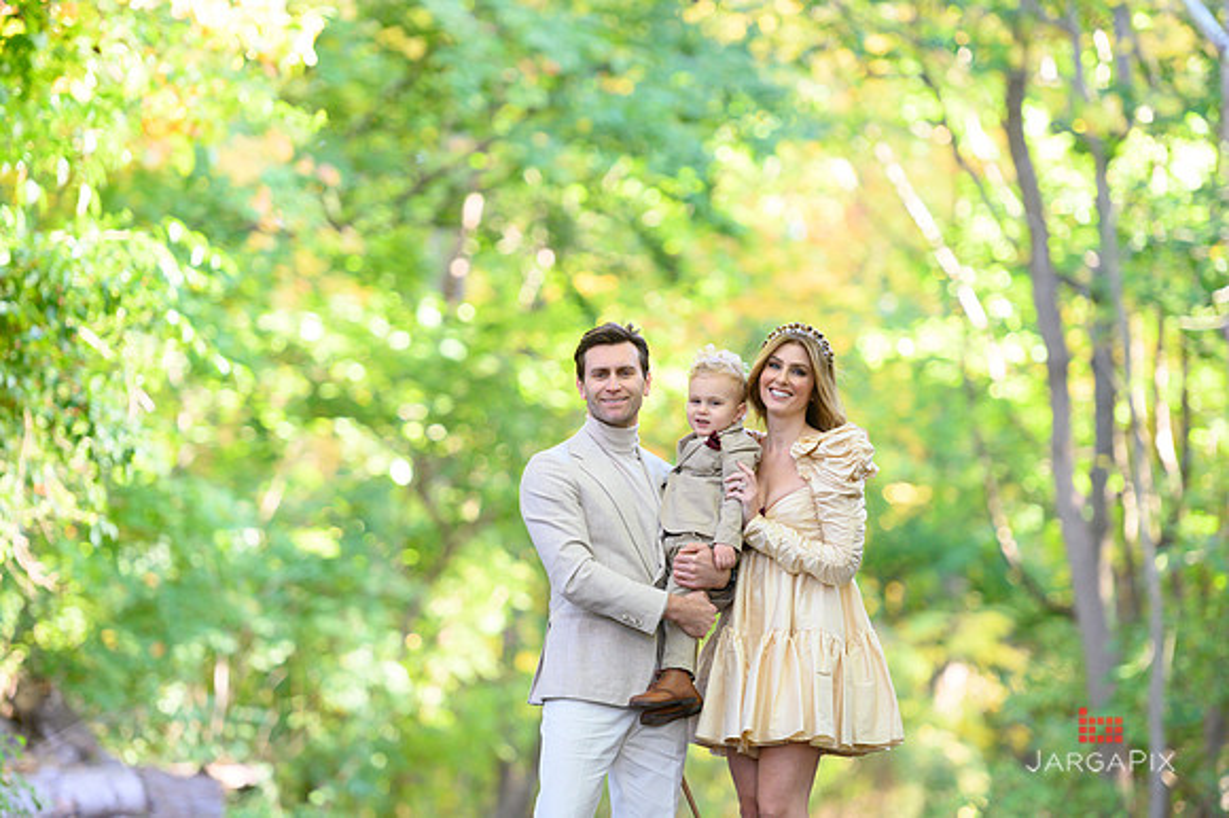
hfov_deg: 12.5
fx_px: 5629
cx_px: 614
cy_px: 409
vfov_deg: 8.3
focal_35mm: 165
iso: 1600
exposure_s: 1/200
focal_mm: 165
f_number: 3.2
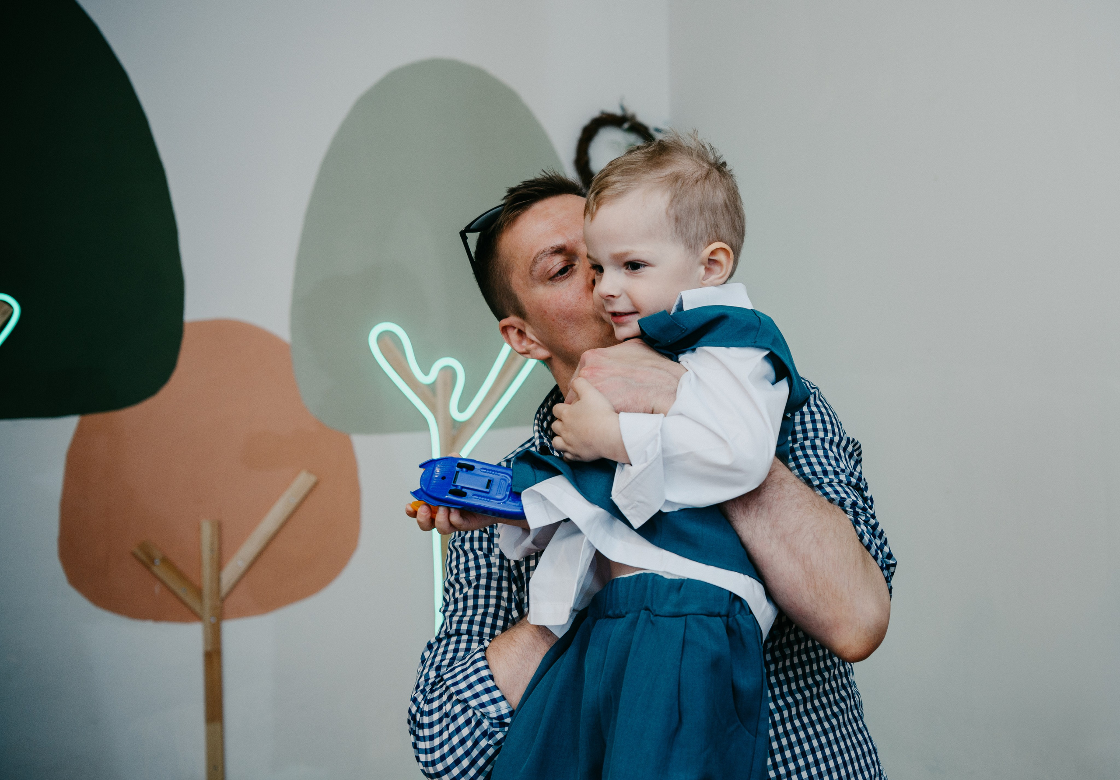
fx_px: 1339
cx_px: 753
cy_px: 371
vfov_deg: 32.5
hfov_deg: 44.7
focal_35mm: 42
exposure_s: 1/160
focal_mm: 32
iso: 160
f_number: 3.2
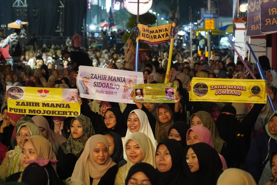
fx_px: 1016
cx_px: 138
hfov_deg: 15.5
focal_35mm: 132
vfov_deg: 10.4
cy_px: 92
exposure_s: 1/80
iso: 10000
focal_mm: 88
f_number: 5.6
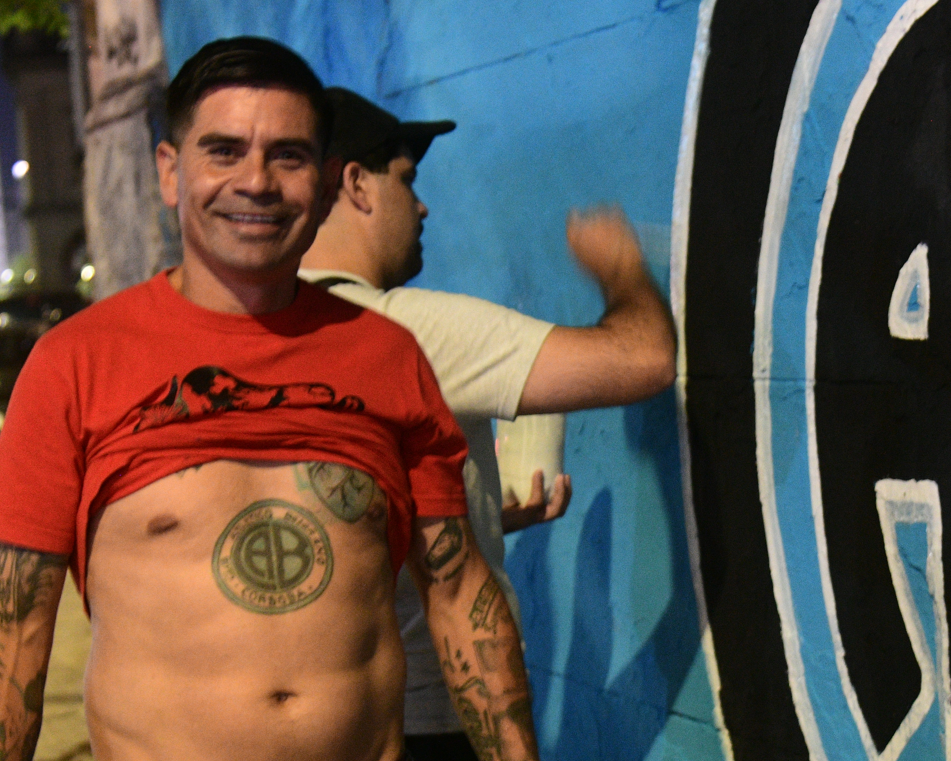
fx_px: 2477
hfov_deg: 21.6
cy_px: 560
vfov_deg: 17.4
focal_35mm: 88
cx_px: 694
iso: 3200
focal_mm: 40
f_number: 4
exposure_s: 1/8
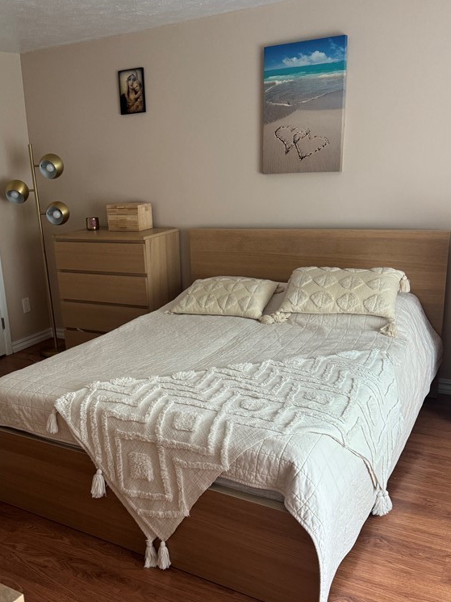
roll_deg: +3.5
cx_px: 164
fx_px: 573
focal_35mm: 33
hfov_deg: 42.6
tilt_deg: -15.7
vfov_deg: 55.2
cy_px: 339
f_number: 1.78
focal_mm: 6.76
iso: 320
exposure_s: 1/60
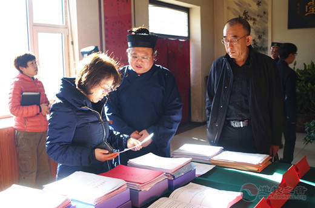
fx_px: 340
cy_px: 104
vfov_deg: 34.0
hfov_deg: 49.7
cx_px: 158
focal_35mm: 39
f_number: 4
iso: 200
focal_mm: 26.25
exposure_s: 1/60
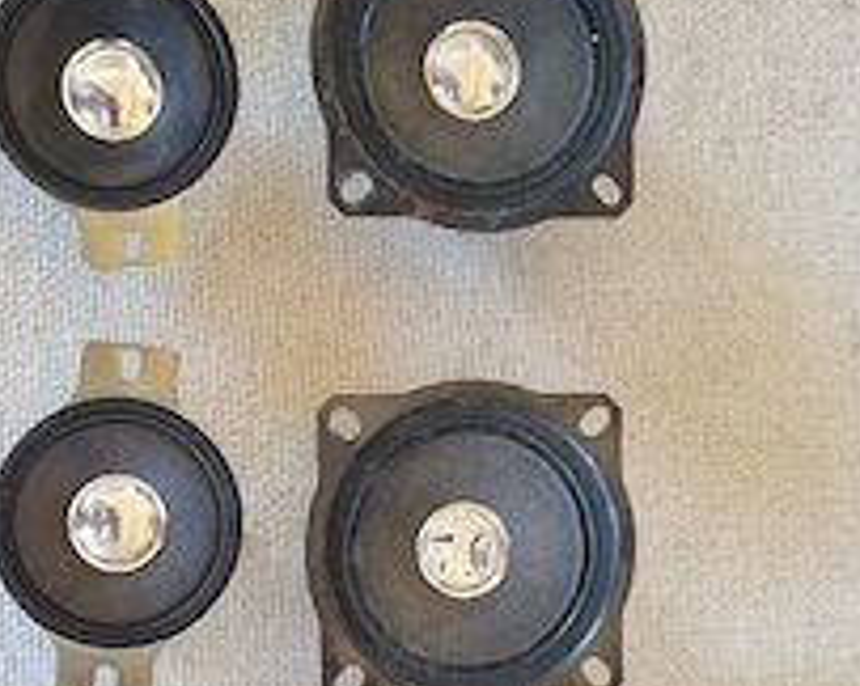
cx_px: 318
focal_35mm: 50
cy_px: 546
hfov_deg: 37.1
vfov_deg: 29.5
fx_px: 1271
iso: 320
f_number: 1.8
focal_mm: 5.4
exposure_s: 1/50
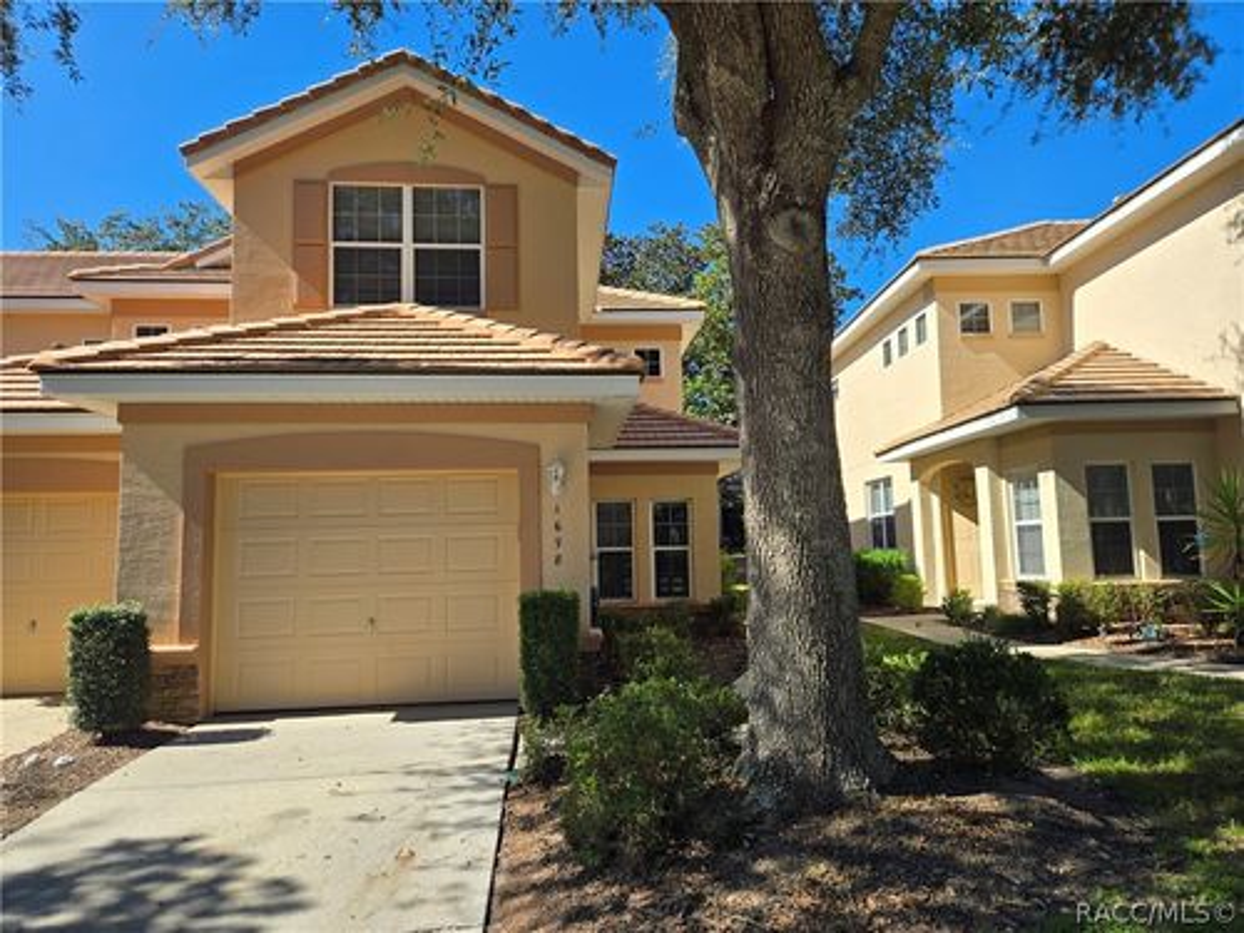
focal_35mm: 23
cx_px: 622
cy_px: 466
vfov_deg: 58.9
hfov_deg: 73.9
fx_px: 827
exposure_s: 1/1248
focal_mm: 5.4
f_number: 1.8
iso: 25
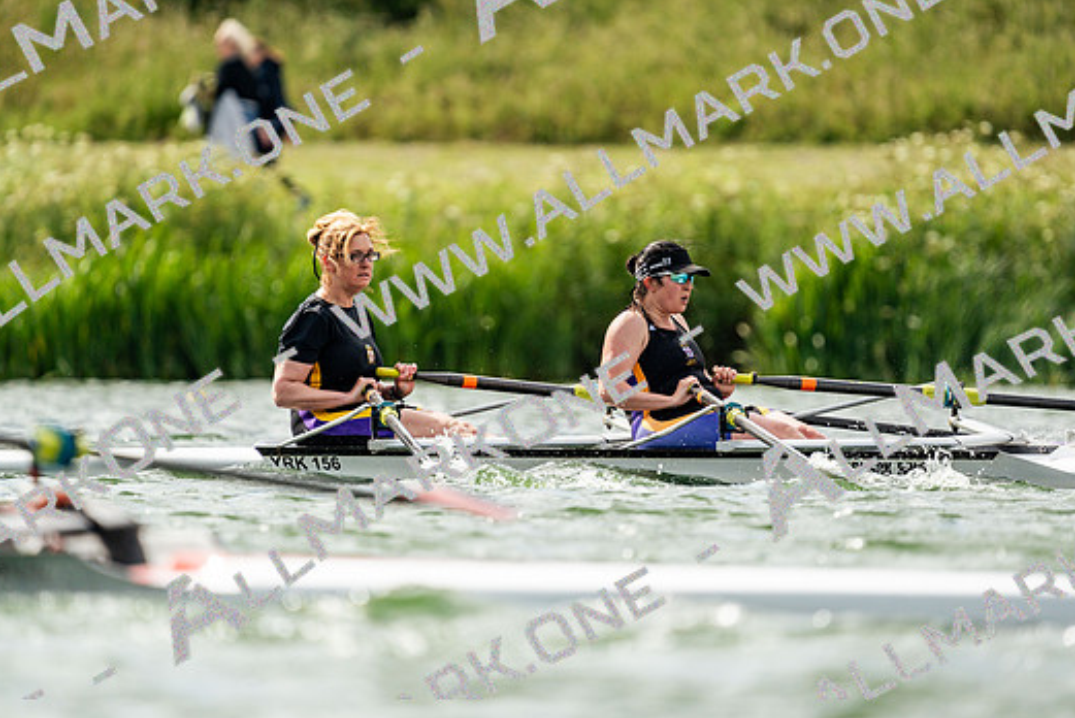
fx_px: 19957
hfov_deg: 3.1
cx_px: 586
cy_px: 346
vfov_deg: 2.1
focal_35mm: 668
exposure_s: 1/2000
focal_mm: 600
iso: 400
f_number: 6.3
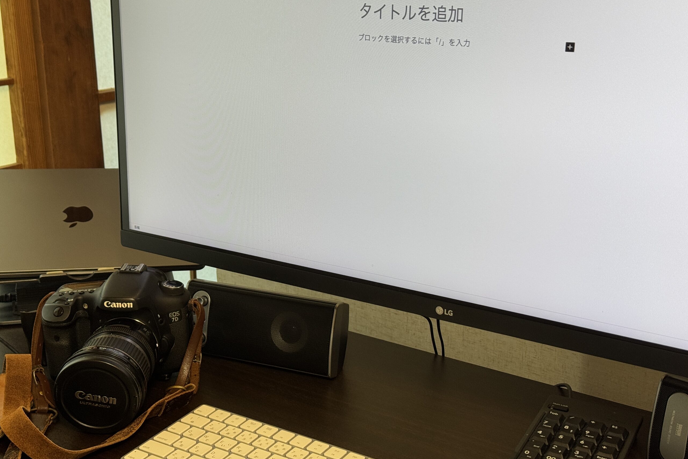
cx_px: 344
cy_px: 227
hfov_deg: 39.6
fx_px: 955
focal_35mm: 50
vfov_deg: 27.0
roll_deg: -0.1
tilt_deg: -16.1
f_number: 1.78
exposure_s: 1/100
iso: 80
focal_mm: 6.76
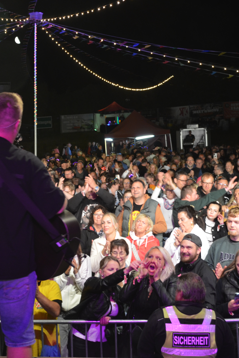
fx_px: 677
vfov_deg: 29.7
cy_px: 179
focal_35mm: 68
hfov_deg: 19.8
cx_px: 40
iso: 800
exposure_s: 1/45
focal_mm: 30
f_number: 4.2
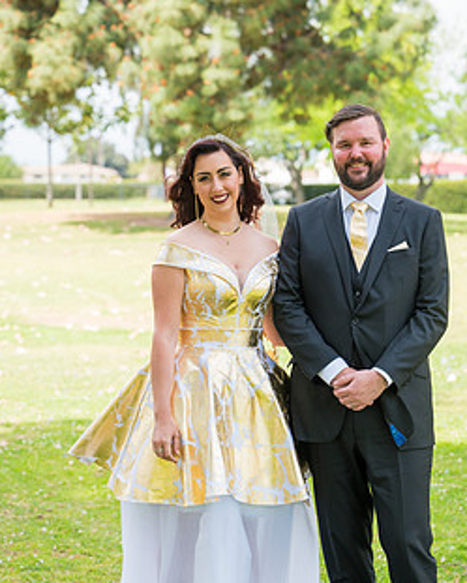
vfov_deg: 20.1
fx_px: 1640
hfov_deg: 16.2
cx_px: 269
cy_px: 339
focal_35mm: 95
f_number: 3.5
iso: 500
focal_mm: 70
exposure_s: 1/2000
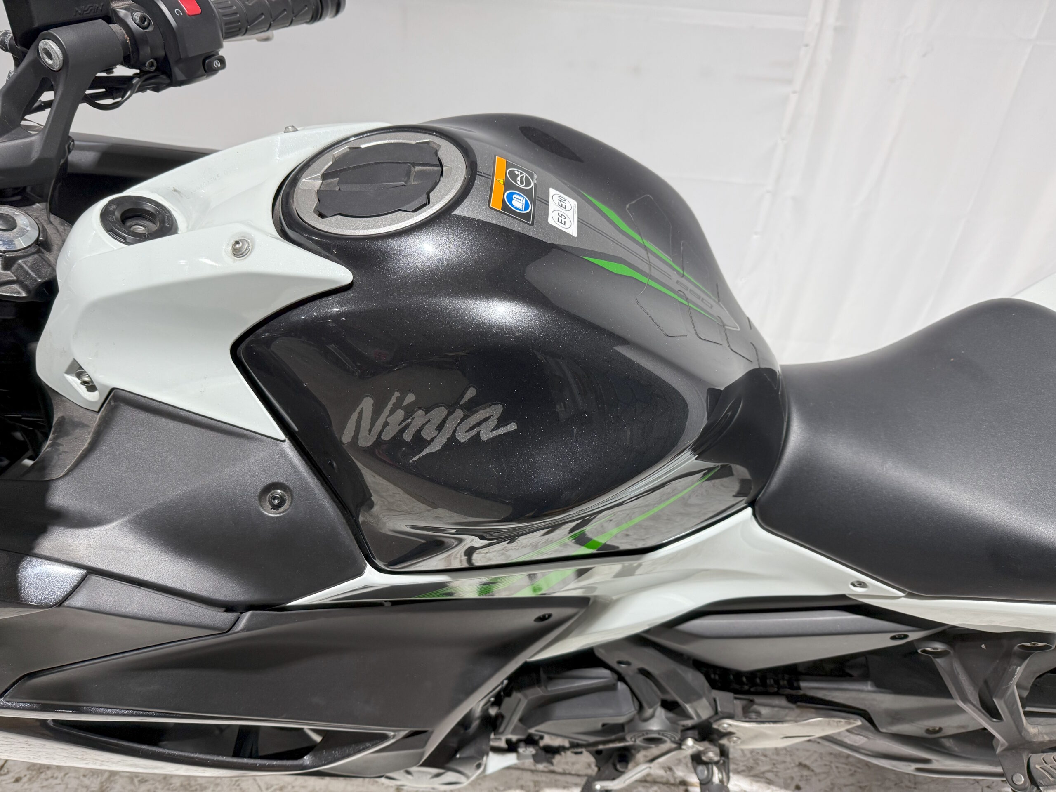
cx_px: 528
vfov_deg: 56.8
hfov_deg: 71.6
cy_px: 396
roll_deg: -1.6
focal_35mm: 24
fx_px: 732
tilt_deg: -34.2
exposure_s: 1/100
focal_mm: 6.76
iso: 125
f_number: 1.78
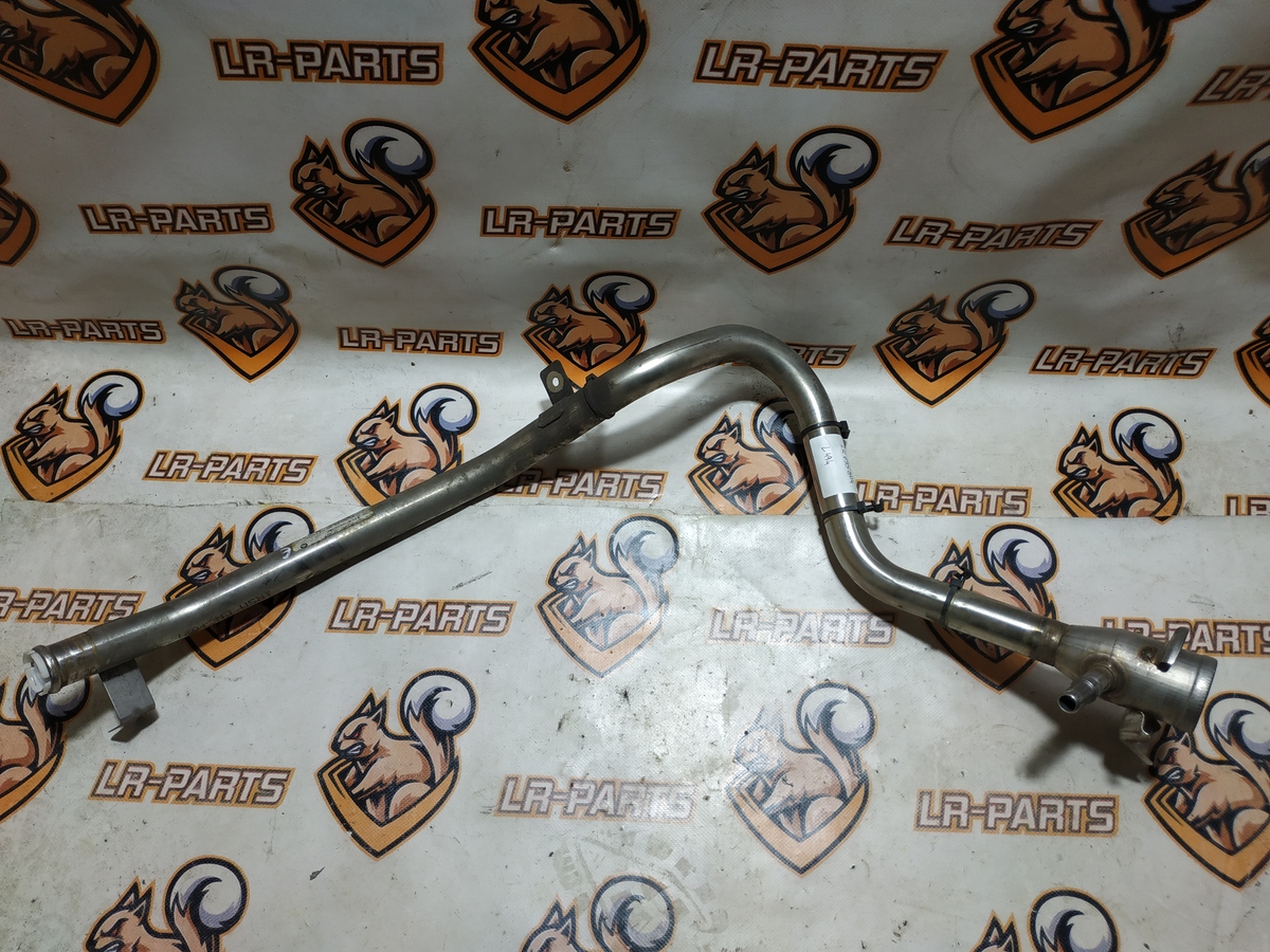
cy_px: 476
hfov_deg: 71.6
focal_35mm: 24
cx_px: 635
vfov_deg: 56.8
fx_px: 881
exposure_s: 1/100
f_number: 1.9
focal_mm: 3.94
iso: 125
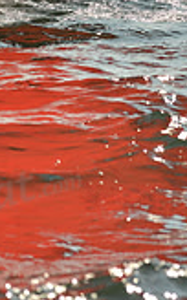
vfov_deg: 8.2
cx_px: -270
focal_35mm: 253
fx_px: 2070
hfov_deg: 5.0
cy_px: -48
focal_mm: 70
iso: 200
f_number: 5.6
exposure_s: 1/2000
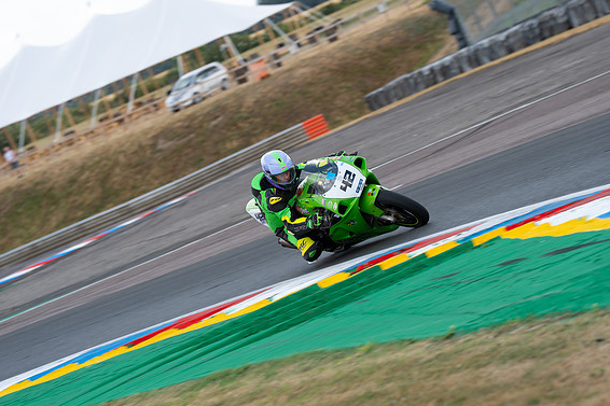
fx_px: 3472
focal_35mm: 205
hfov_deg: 10.0
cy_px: 200
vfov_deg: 6.7
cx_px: 311
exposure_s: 1/250
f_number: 6.3
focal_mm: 200
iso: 125
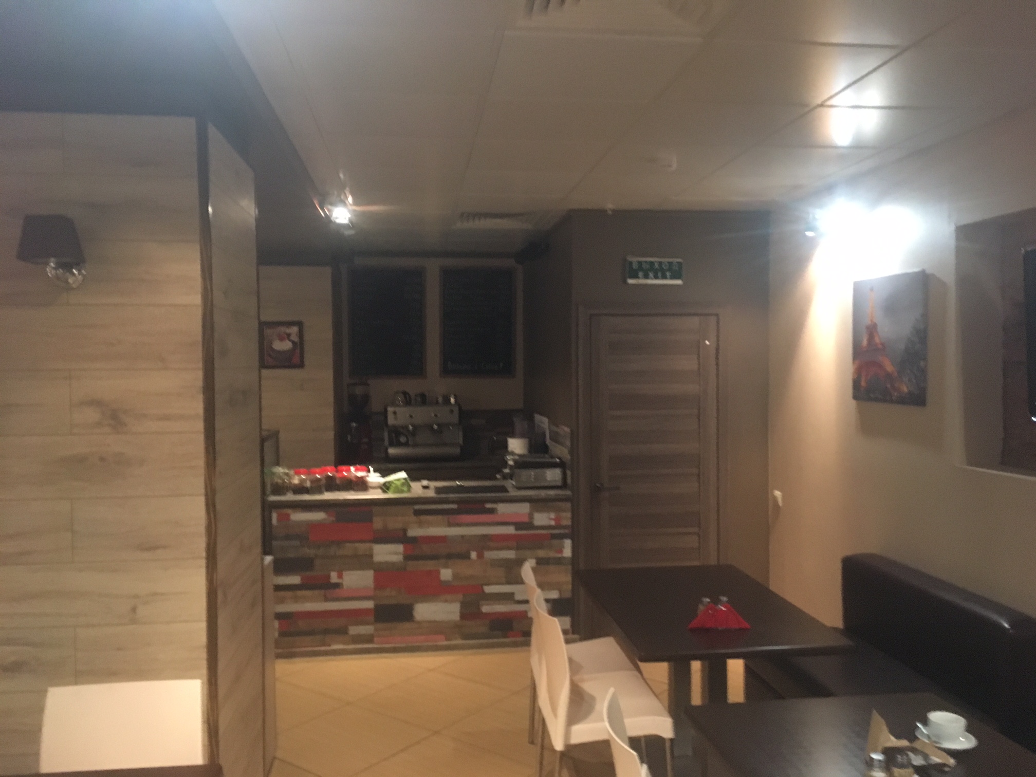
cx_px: 518
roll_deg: -0.1
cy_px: 388
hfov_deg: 61.7
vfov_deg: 48.2
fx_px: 868
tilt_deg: -1.6
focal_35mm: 29
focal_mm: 4.15
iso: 250
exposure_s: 1/17
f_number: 2.2
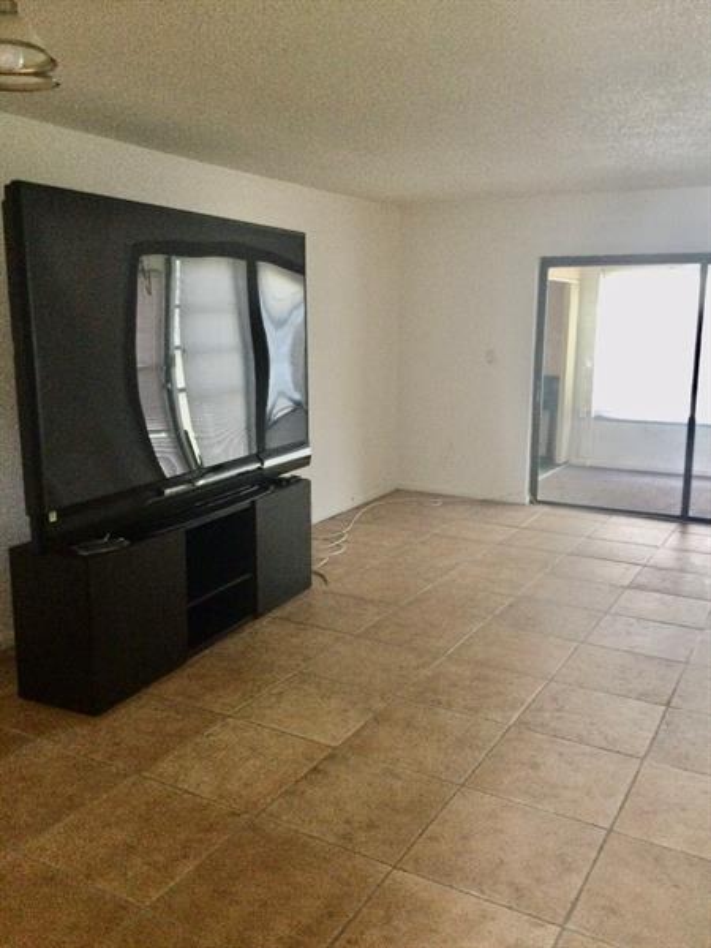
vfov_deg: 58.4
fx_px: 849
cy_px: 474
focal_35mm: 31
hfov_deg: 45.4
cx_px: 356
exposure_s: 1/17
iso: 200
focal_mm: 3.3
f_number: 2.4
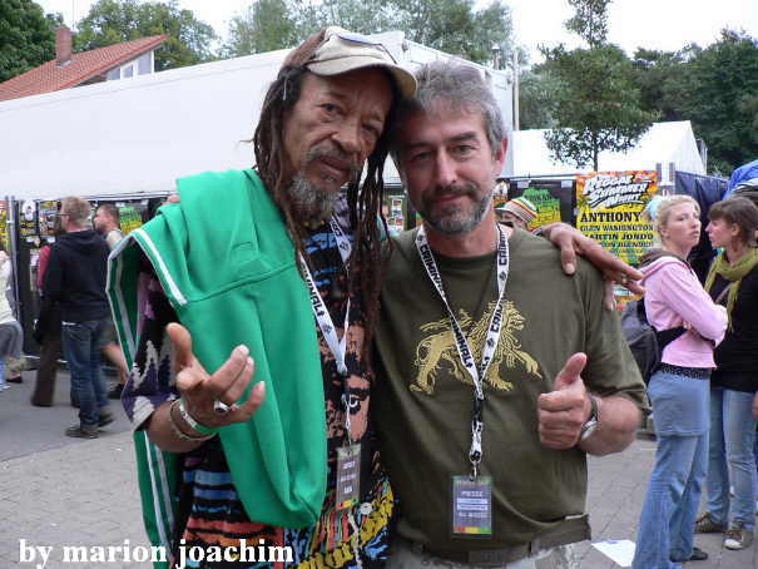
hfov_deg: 52.6
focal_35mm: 35
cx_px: 379
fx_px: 767
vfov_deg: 40.7
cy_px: 284
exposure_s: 1/30
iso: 100
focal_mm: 6
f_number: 2.8
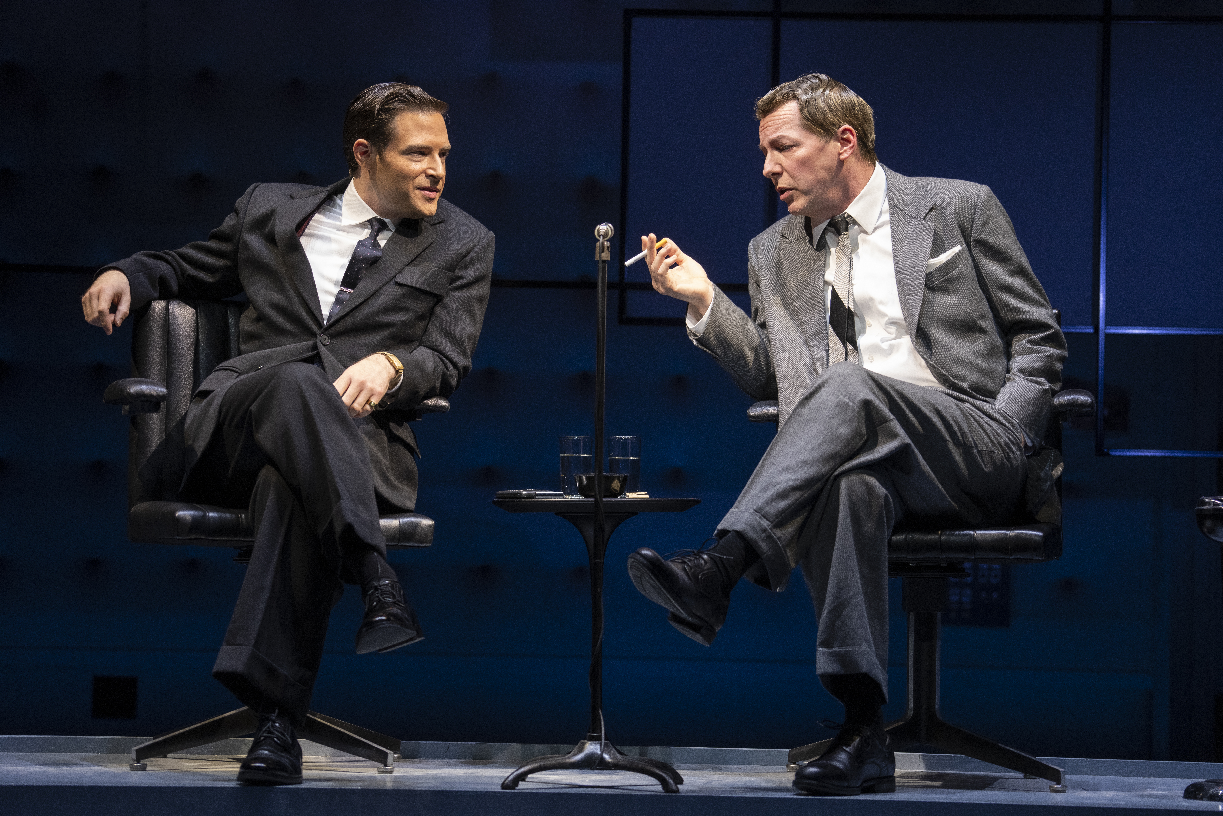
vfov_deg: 10.9
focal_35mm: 126
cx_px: 612
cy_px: 408
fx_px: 4280
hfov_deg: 16.3
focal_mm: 126
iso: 1600
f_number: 4
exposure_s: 1/250
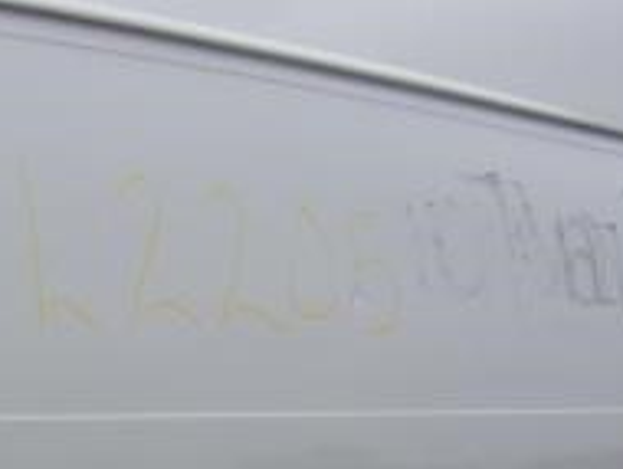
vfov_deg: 13.6
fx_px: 1820
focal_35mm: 101
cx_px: -380
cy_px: 744
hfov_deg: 17.1
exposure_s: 1/1100
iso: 80
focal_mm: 4.3
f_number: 3.3
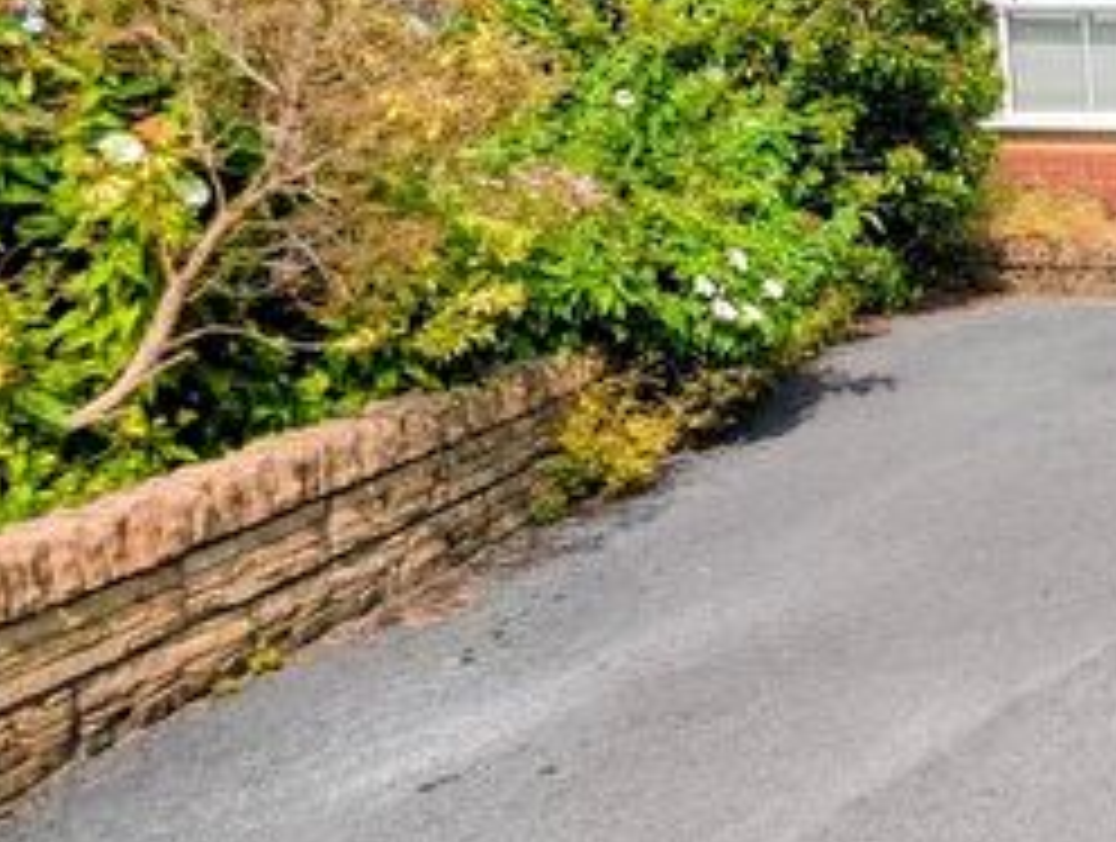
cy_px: 205
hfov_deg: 30.7
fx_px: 1454
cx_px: 1523
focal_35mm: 45
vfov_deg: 31.7
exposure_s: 1/2114
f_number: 2.2
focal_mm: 2.35
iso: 52
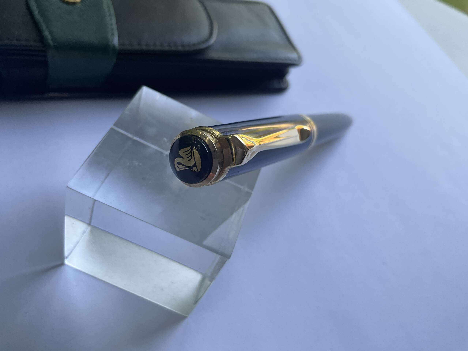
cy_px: 176
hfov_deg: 61.7
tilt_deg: -48.8
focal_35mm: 29
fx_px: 392
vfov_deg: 48.2
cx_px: 234
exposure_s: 1/122
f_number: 1.8
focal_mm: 3
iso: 25
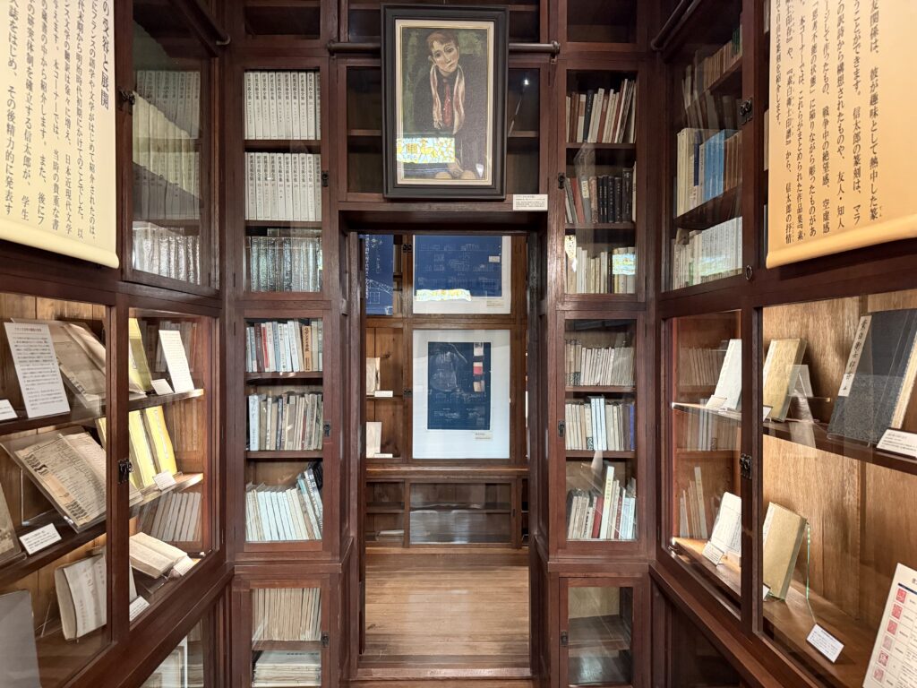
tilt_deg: -1.2
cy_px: 344
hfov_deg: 71.6
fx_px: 636
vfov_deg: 56.8
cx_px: 458
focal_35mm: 24
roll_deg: -0.1
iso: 800
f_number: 1.78
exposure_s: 1/40
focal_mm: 6.76
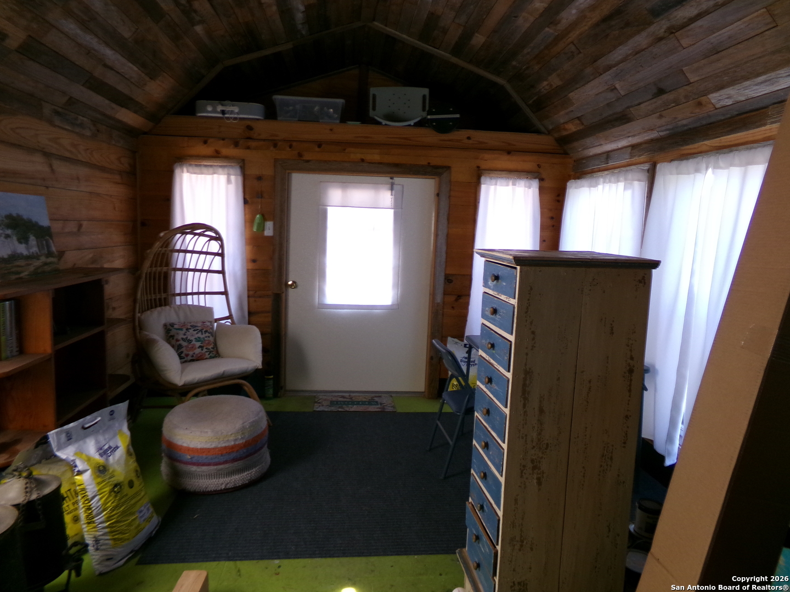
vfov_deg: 56.8
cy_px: 296
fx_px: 548
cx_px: 395
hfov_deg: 71.6
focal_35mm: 24
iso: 200
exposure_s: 1/25
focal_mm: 4.3
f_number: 3.7
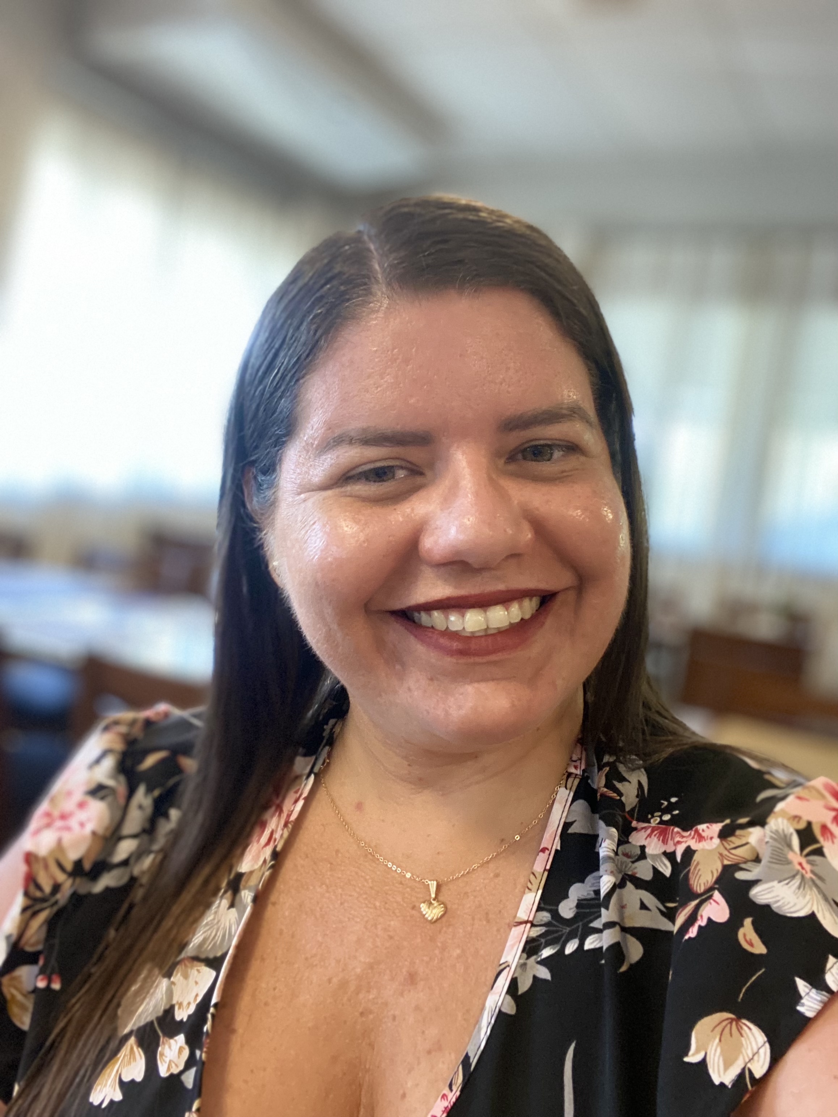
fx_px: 968
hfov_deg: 46.8
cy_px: 558
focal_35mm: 30
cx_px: 419
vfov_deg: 60.0
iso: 400
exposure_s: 1/30
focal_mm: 2.71
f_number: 2.2
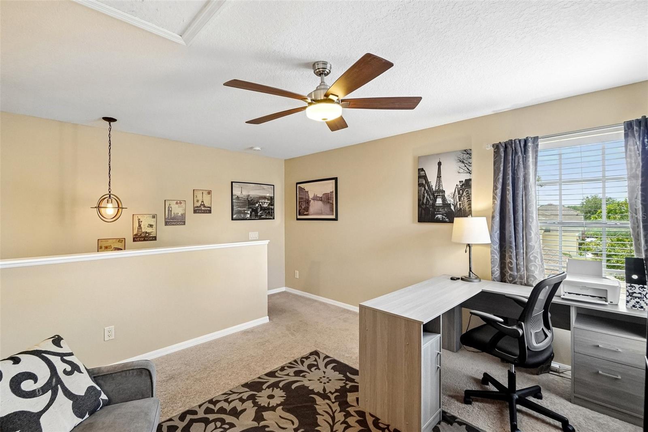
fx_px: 270
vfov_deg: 77.3
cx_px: 324
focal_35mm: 15
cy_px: 216
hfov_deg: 100.4
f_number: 8
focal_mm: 10
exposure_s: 1/30
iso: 1000
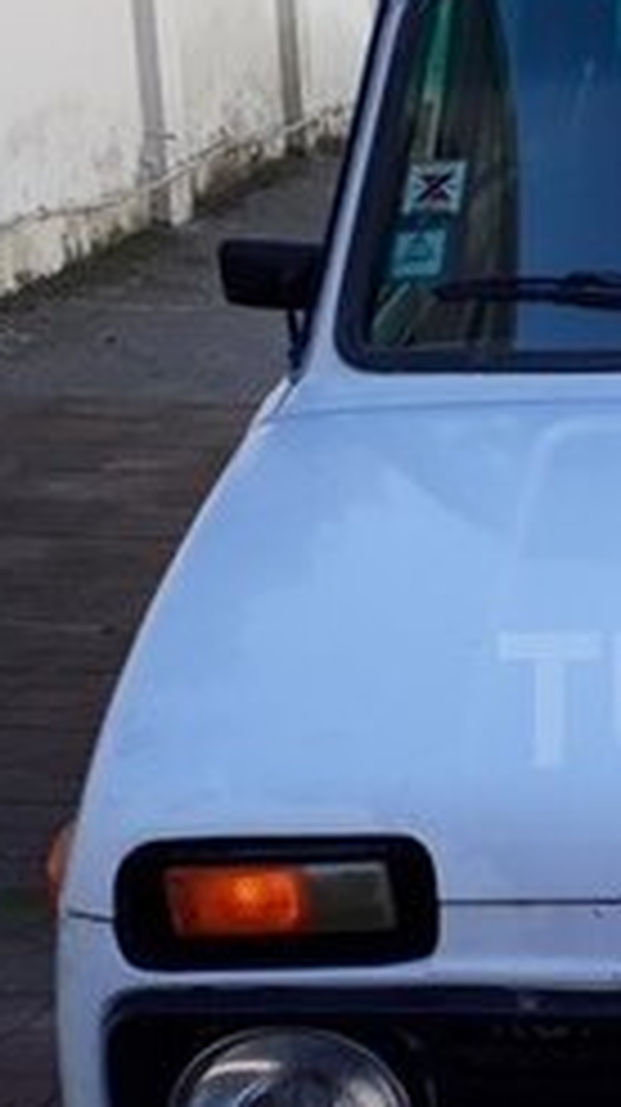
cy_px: 700
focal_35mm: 79
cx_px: 958
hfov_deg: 14.2
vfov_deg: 26.8
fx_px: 2317
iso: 40
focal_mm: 3.6
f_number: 1.9
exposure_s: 1/441
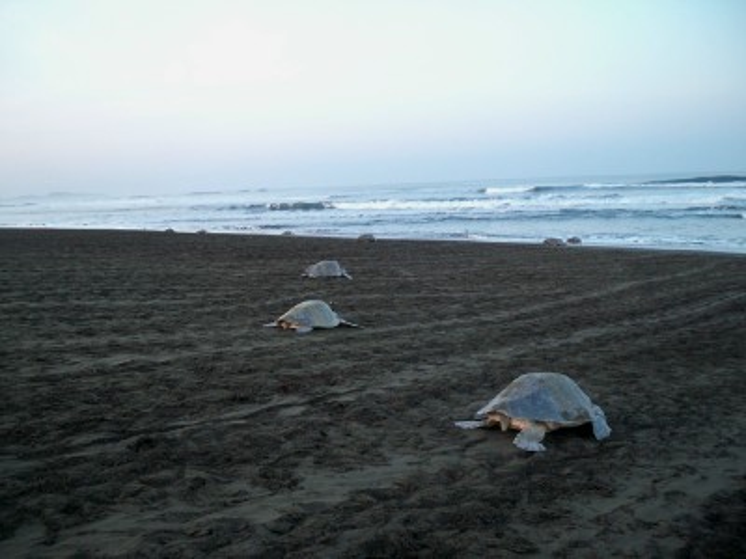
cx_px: 373
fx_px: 754
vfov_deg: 40.7
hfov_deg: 52.6
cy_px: 280
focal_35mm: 35
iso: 160
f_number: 3.1
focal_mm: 6.3
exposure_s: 1/60
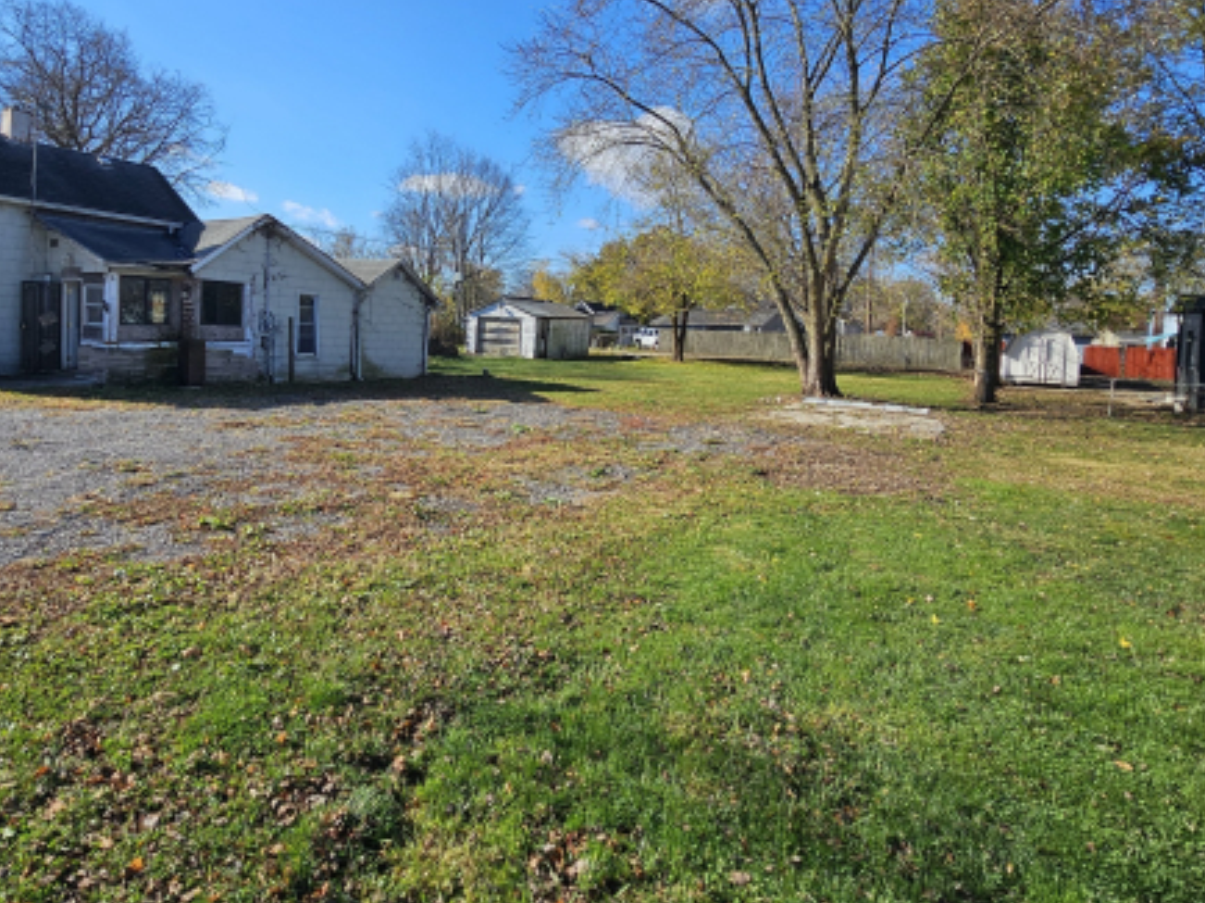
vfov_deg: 65.1
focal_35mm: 20
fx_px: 696
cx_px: 487
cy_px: 347
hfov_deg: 80.9
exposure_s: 1/1889
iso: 50
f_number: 2.2
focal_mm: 2.2
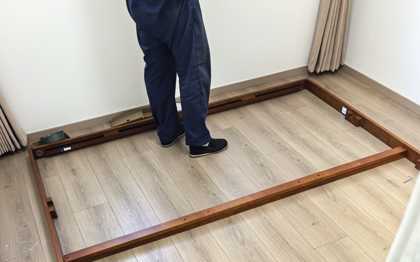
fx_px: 389
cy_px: 275
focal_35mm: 34
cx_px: 210
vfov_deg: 33.4
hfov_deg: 56.7
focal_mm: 8.5
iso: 100
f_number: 1.6
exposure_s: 1/100
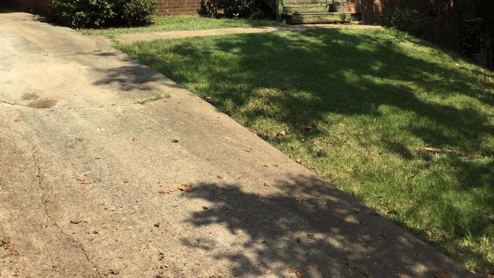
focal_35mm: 46
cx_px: 251
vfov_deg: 24.4
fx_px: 603
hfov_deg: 44.6
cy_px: -22
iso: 25
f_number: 2.4
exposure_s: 1/1101
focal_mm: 3.3
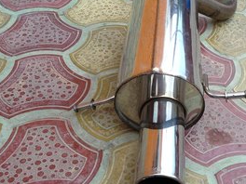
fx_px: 377
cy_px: 88
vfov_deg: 27.5
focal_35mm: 53
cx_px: 182
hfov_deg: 35.4
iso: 100
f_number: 2.4
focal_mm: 4.28
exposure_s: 1/120
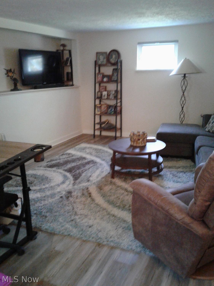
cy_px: 143
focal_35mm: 33
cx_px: 107
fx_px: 272
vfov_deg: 55.4
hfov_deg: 42.9
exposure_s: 1/8
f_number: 2.2
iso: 400
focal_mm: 3.3
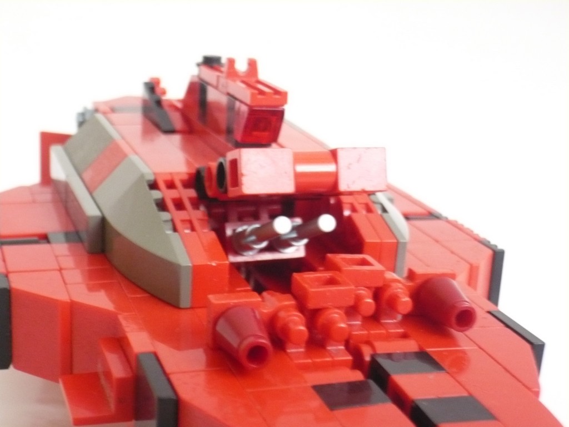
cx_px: 284
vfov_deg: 23.3
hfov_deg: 30.7
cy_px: 214
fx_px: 1036
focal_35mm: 63
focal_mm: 10.4
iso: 400
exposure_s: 1/5
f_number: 3.8
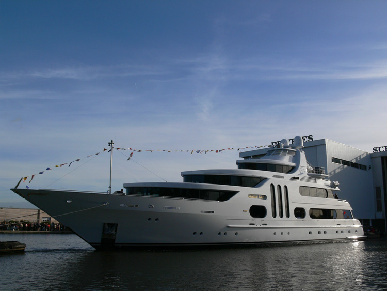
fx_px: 391
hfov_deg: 52.6
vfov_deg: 40.7
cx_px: 194
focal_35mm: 35
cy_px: 146
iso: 80
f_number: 5.6
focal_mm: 7.4
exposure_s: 1/500
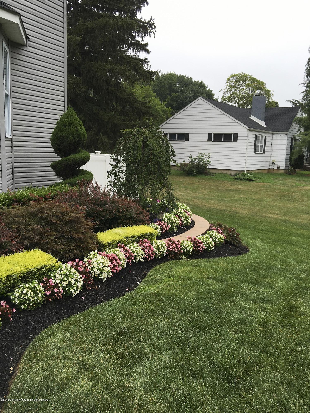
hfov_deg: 48.2
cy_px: 206
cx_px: 155
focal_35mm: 29
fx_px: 346
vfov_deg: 61.7
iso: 25
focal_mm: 4.15
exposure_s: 1/270
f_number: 2.2
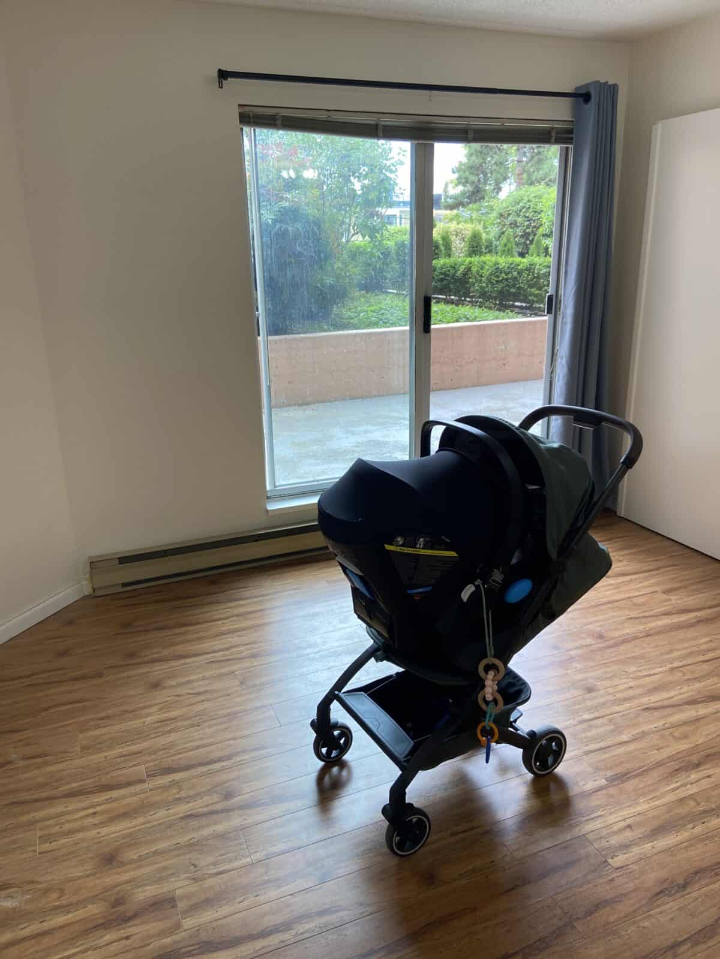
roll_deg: +1.1
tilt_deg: -16.7
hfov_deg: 53.1
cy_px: 480
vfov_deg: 67.3
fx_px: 721
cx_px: 360
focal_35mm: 26
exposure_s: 1/120
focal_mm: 4.25
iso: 80
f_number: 1.8
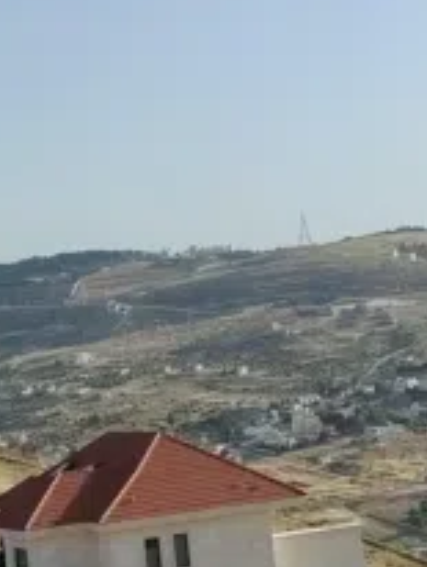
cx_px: 171
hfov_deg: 11.8
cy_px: 363
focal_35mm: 126
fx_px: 2068
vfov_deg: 15.6
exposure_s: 1/1073
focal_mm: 5.25
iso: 101
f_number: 1.75
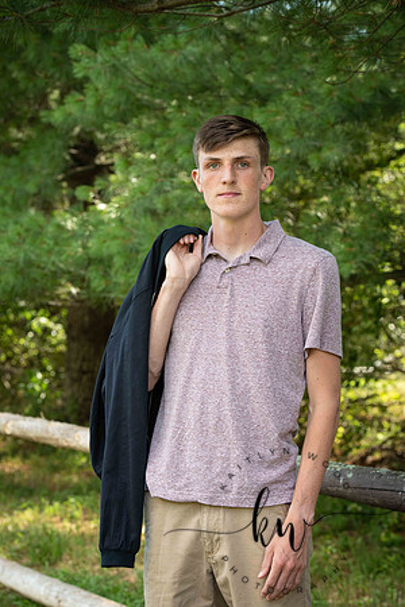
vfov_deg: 20.8
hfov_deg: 14.0
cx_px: 202
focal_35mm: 98
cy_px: 304
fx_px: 1654
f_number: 6.3
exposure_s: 1/200
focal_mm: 98
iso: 500
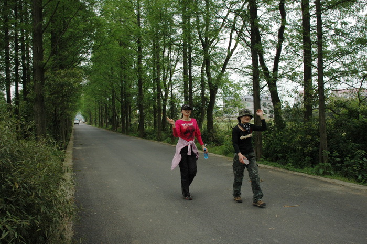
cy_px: 122
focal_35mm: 27
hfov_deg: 67.4
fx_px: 275
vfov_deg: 47.8
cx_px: 184
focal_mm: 18
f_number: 8
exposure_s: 1/500
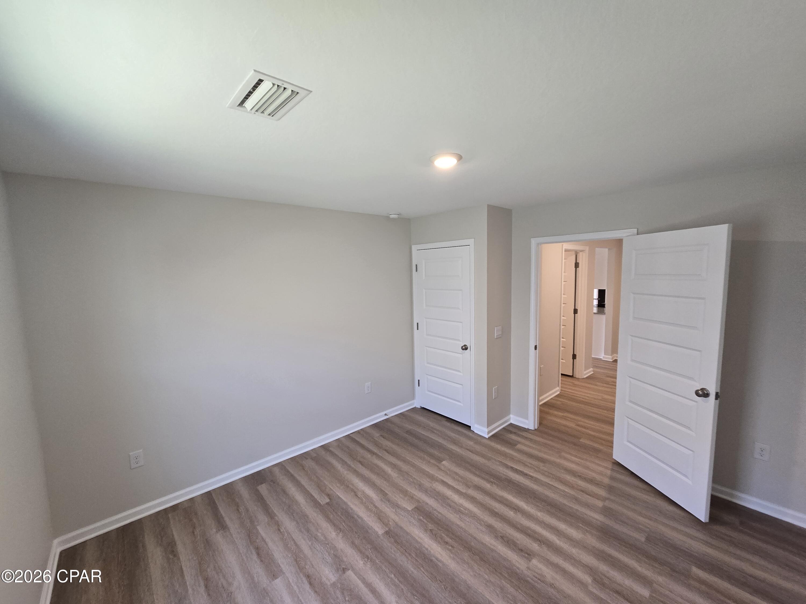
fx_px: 303
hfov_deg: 106.2
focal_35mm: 13
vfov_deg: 89.9
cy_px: 302
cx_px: 403
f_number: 2.2
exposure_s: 1/60
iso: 125
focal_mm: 2.2
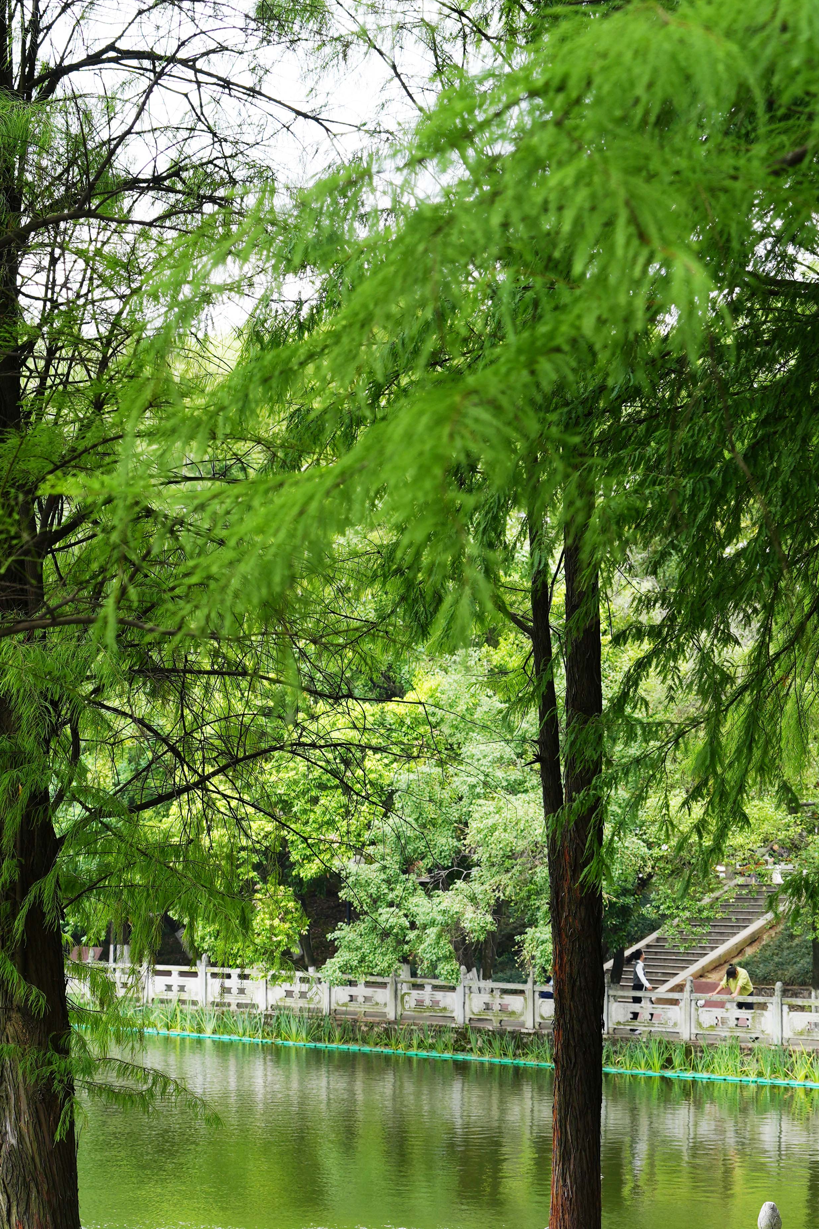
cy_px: 856
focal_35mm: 133
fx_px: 4538
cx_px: 473
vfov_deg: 15.4
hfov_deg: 10.3
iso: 80
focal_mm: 70
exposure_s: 1/160
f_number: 4
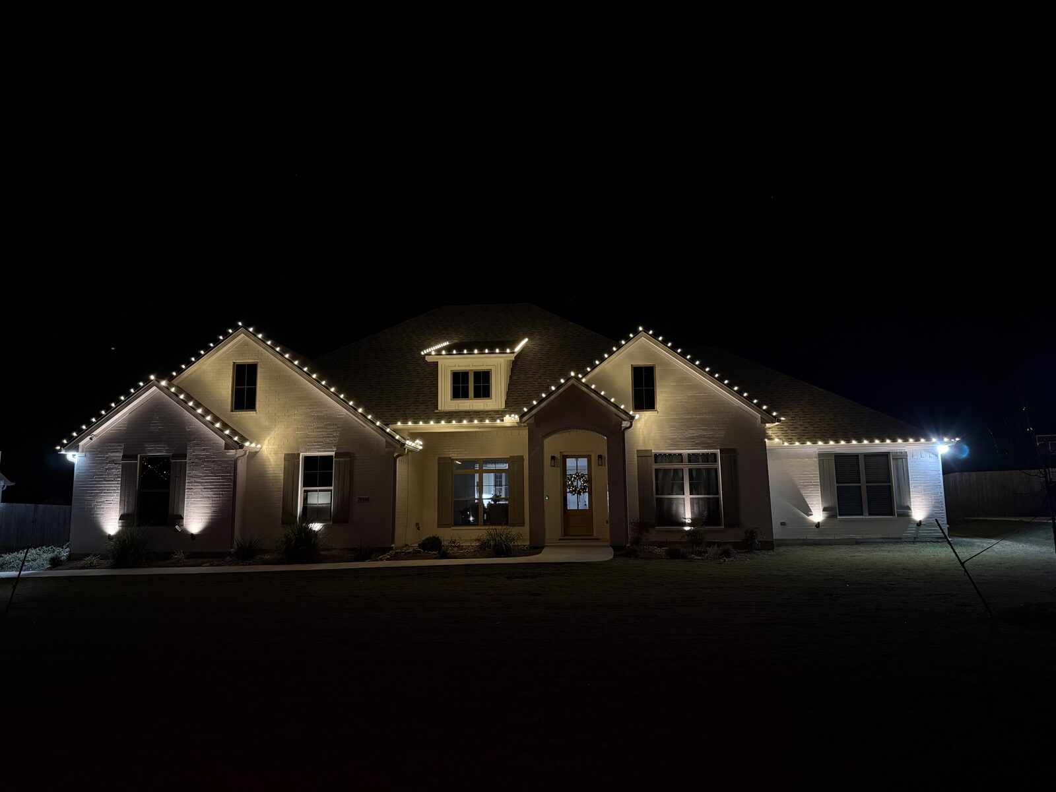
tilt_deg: +7.5
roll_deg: +0.8
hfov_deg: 71.6
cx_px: 528
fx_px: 732
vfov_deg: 56.8
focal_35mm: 24
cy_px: 396
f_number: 1.78
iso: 800
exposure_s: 1/30
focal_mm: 6.76
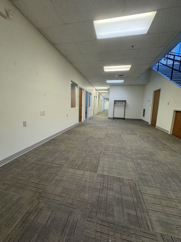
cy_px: 121
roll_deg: -0.5
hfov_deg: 85.7
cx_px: 90
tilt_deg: -8.3
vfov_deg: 102.1
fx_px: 98
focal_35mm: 14
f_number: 2.2
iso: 320
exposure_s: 1/120
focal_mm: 2.22
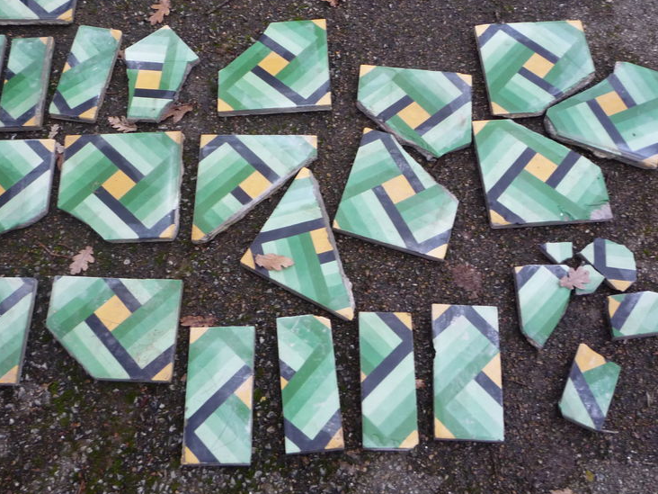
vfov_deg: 34.9
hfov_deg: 45.8
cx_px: 316
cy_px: 180
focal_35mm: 41
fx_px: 779
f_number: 3.3
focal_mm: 5.2
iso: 200
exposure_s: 1/30
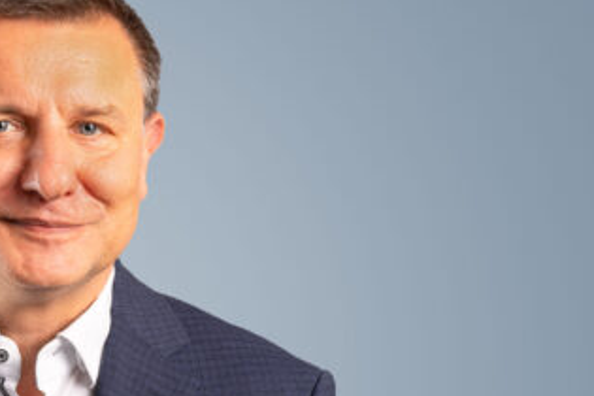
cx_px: 20
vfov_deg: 12.9
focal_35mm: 106
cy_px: 282
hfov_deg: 18.8
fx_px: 1749
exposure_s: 1/160
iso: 100
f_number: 7.1
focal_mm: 50
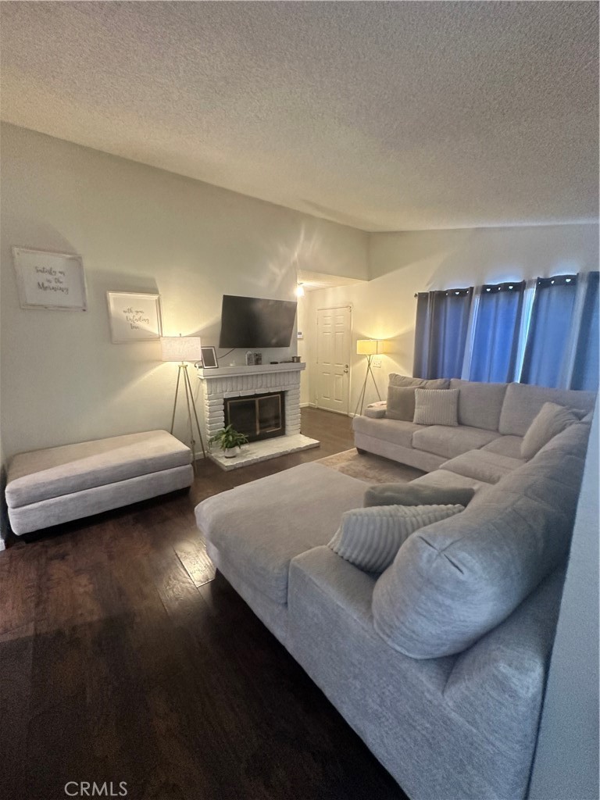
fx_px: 324
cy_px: 400
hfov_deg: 85.7
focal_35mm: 14
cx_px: 300
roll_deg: +0.1
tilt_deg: -12.9
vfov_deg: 102.1
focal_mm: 2.22
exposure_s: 1/60
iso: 400
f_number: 2.2
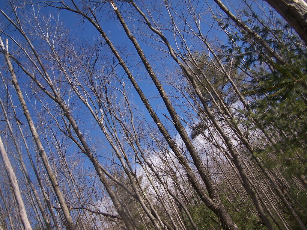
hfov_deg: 49.0
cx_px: 154
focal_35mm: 38
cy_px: 115
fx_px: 337
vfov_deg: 37.7
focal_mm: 6.3
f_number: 2.8
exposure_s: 1/1000
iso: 80
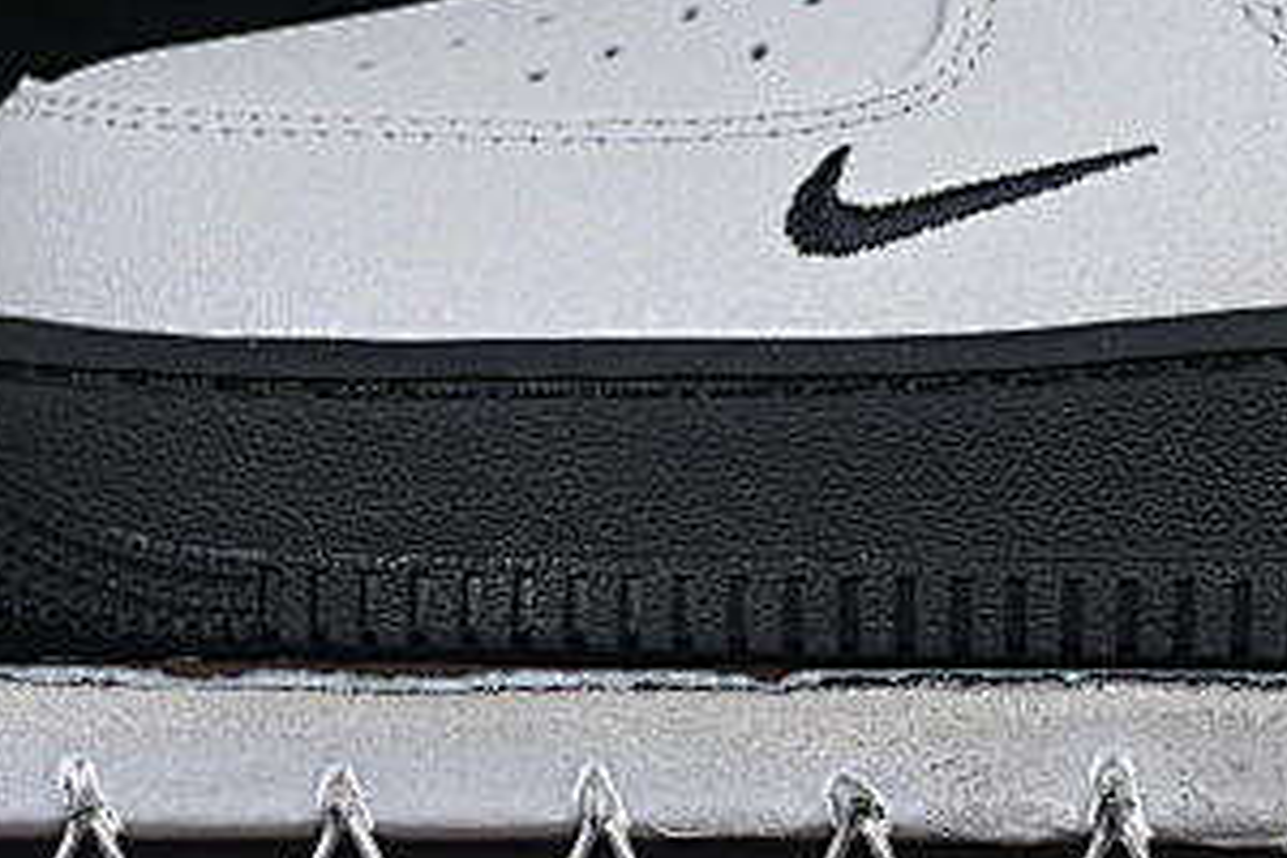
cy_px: -292
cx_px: 1459
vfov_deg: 5.1
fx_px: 9652
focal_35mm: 270
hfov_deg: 7.6
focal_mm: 50
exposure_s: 1/80
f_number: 8
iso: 160
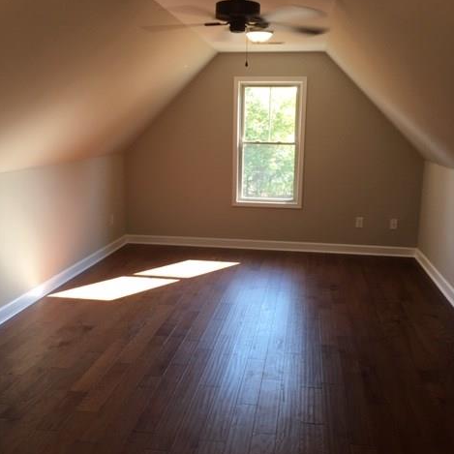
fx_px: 519
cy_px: 227
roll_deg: -0.4
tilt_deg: -9.2
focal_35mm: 35
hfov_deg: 47.2
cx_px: 229
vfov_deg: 47.2
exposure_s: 1/40
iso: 25
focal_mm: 4.15
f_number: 2.2
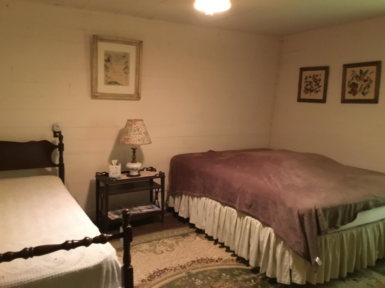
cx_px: 192
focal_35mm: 31
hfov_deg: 58.4
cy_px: 144
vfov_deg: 45.4
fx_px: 345
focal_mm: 3.3
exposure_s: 1/15
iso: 500
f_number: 2.4
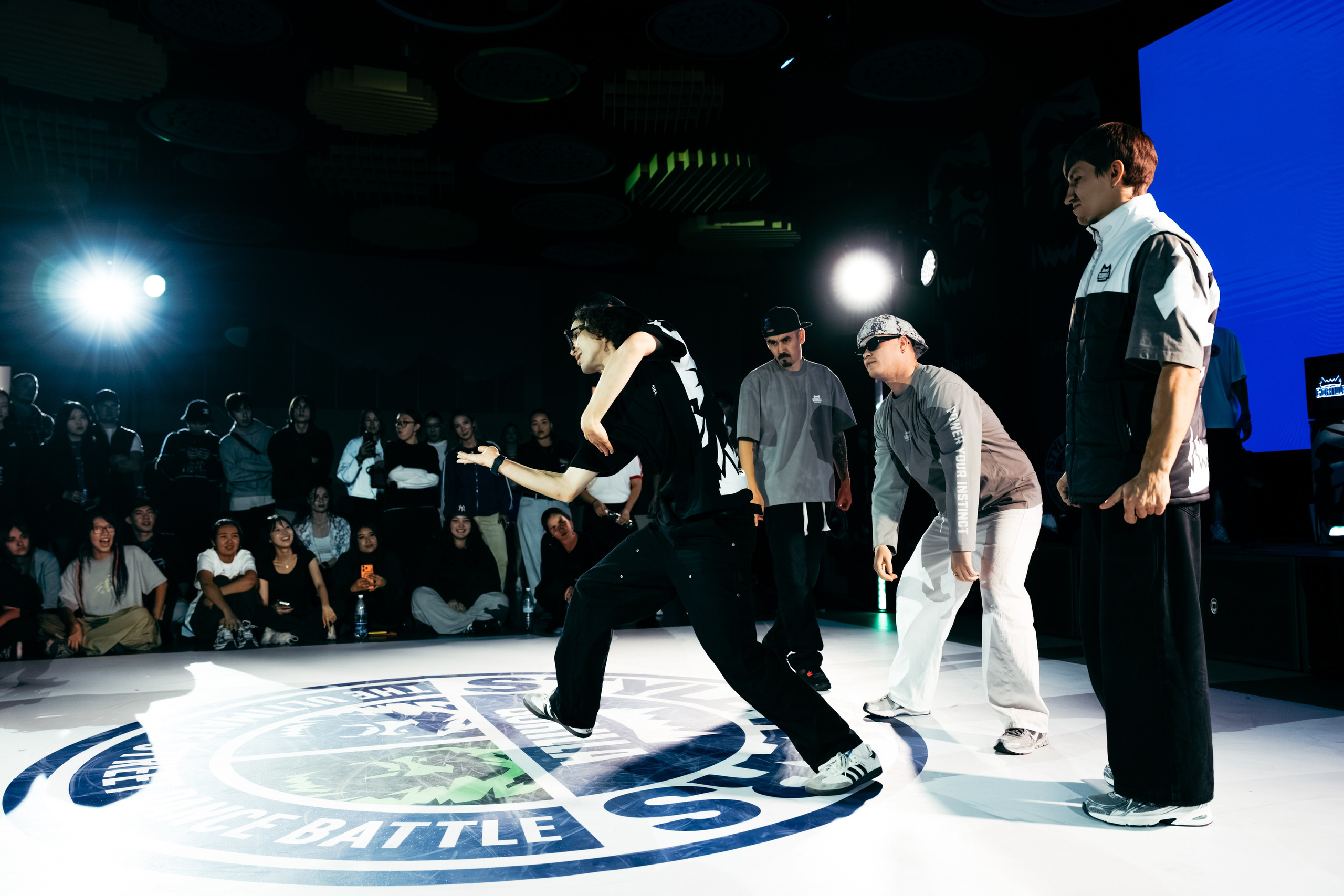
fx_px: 1045
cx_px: 672
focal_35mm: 28
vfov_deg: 46.4
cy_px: 448
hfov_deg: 65.5
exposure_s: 1/800
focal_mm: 28
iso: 3200
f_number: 2.8
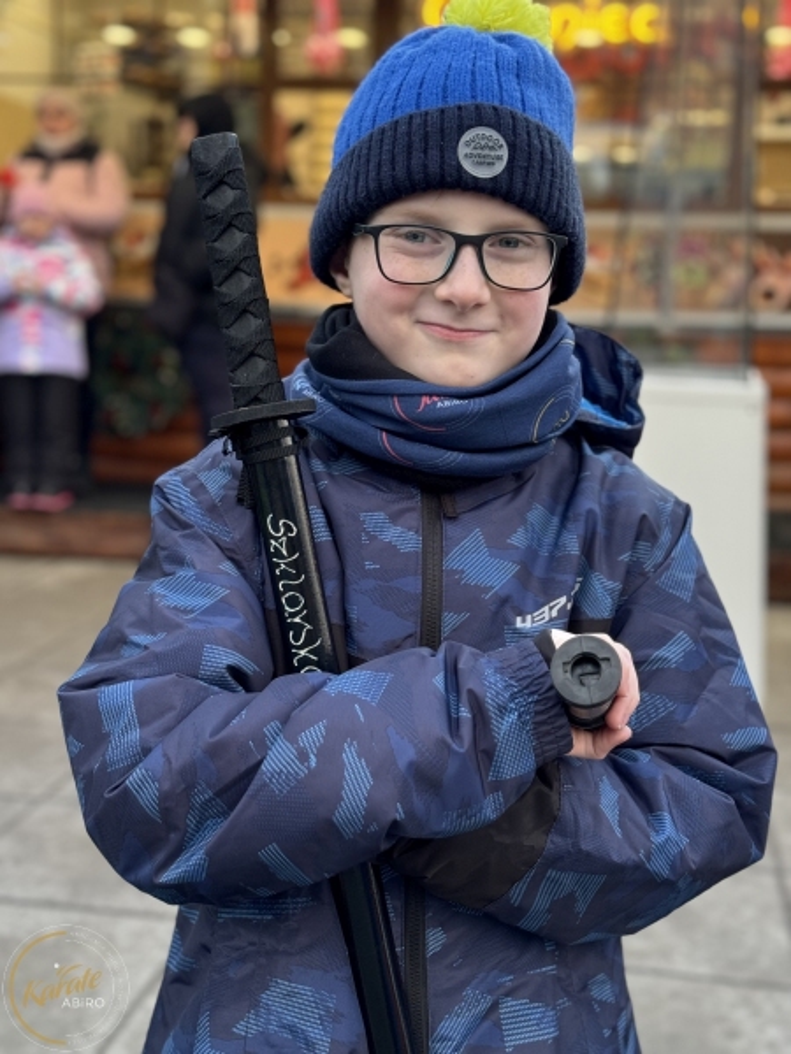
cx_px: 396
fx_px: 1462
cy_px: 527
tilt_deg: -8.2
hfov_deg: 30.3
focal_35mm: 48
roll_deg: -1.5
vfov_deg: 39.7
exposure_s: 1/121
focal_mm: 6.86
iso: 80
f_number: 1.78
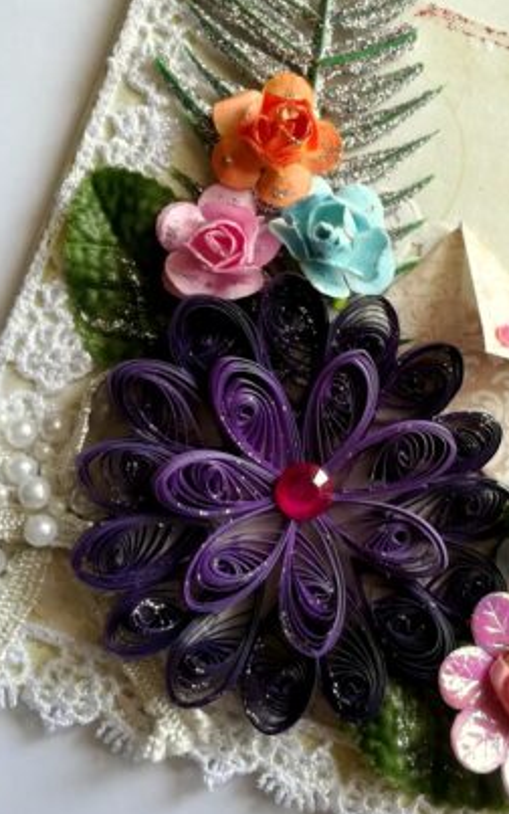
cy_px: 406
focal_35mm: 41
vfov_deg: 48.2
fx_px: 910
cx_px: 358
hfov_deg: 30.9
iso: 80
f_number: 2.2
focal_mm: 3.83
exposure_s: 1/100
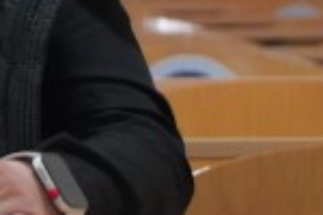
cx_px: -217
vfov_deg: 4.4
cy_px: -131
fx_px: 2763
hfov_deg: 6.6
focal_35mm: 308
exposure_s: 1/160
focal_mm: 64
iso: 8000
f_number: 5.6
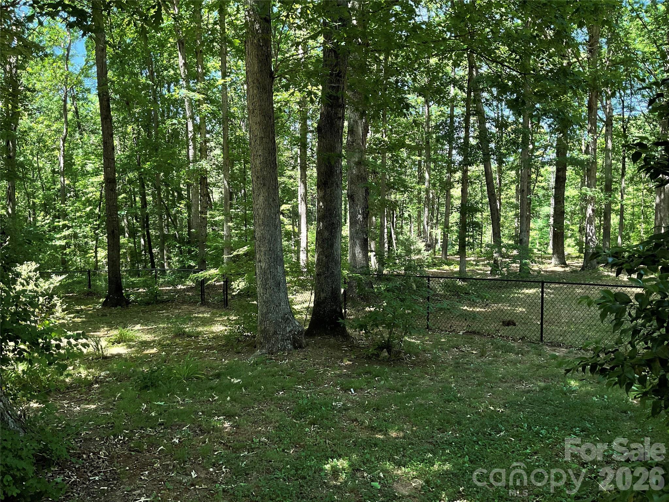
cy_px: 251
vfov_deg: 48.2
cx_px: 334
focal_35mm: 29
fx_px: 560
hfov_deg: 61.7
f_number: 1.8
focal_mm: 3
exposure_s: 1/367
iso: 25
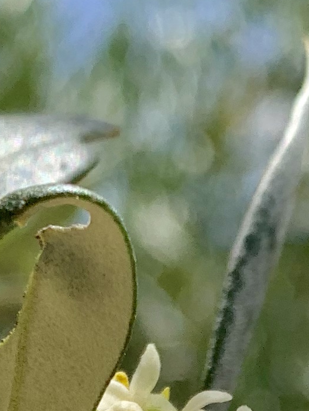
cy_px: 693
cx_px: 99
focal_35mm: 149
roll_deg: +1.8
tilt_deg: +15.0
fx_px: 1773
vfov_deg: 12.3
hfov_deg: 9.9
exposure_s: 1/1250
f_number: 1.8
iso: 25
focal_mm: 4.25
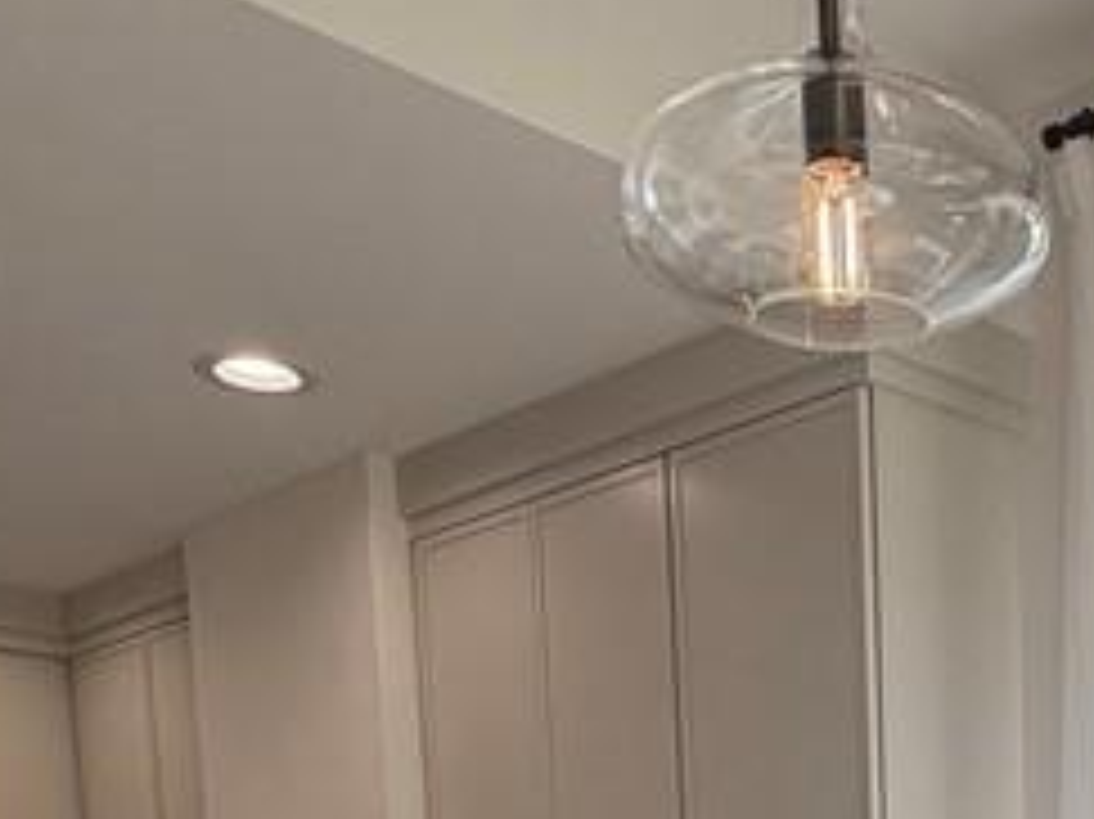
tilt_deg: -9.0
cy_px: 1332
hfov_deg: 30.4
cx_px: 1089
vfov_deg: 20.2
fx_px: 1864
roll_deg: +1.1
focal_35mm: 59
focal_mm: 2.22
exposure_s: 1/228
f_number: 2.2
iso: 50
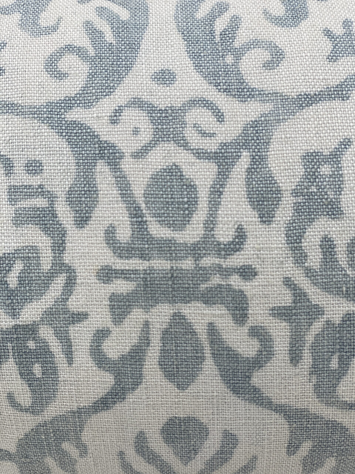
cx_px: 178
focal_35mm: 52
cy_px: 237
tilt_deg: -21.3
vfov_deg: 36.8
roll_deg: +3.9
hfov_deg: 28.0
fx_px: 711
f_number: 2
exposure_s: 1/190
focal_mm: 6
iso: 20
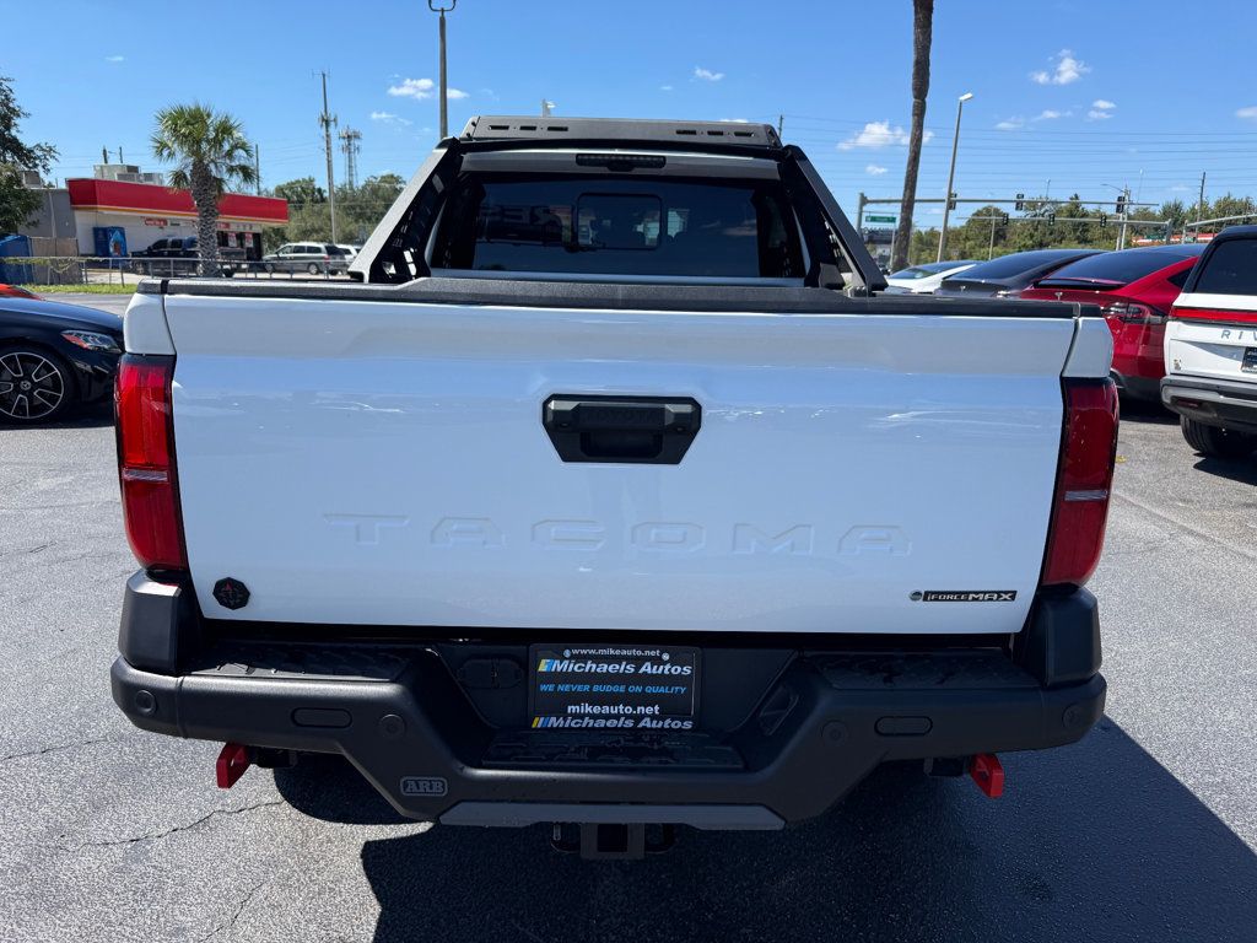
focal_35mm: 24
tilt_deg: -10.8
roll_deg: -1.4
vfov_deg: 56.8
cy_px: 472
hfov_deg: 71.6
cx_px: 628
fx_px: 872
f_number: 1.78
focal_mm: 6.76
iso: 80
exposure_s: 1/3145
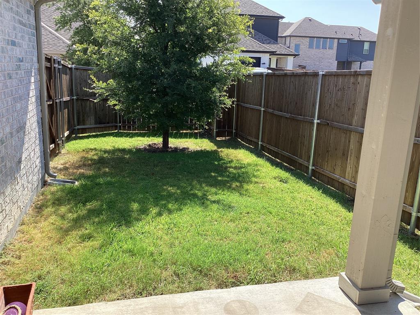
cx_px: 210
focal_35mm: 31
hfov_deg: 58.4
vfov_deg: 45.4
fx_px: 376
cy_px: 158
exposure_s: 1/379
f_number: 2.4
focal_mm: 3.3
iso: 25
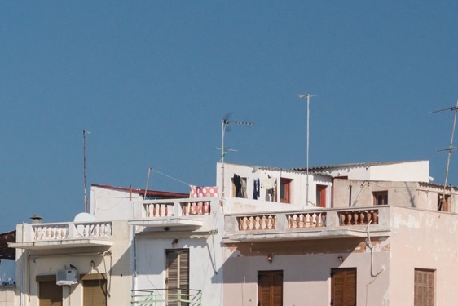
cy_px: 310
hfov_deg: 6.4
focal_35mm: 320
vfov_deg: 4.3
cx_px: -27
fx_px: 4077
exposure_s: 1/640
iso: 200
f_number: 8
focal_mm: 75
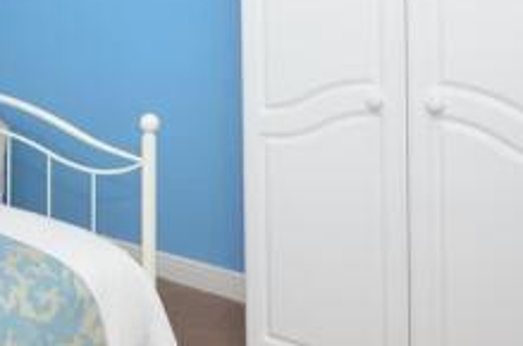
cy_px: 5
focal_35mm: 45
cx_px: -2
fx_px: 652
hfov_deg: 38.6
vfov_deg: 28.1
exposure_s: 1/160
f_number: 6.3
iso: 200
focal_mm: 10
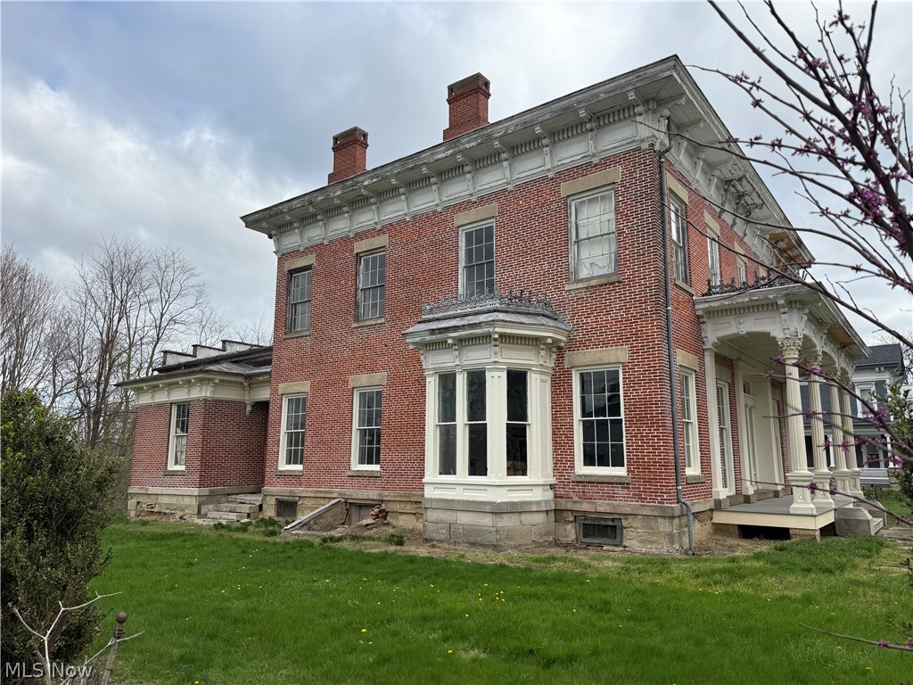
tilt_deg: +10.7
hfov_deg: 71.6
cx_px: 456
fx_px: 633
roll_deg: +0.0
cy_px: 342
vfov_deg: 56.8
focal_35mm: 24
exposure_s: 1/3279
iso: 100
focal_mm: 6.76
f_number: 1.78
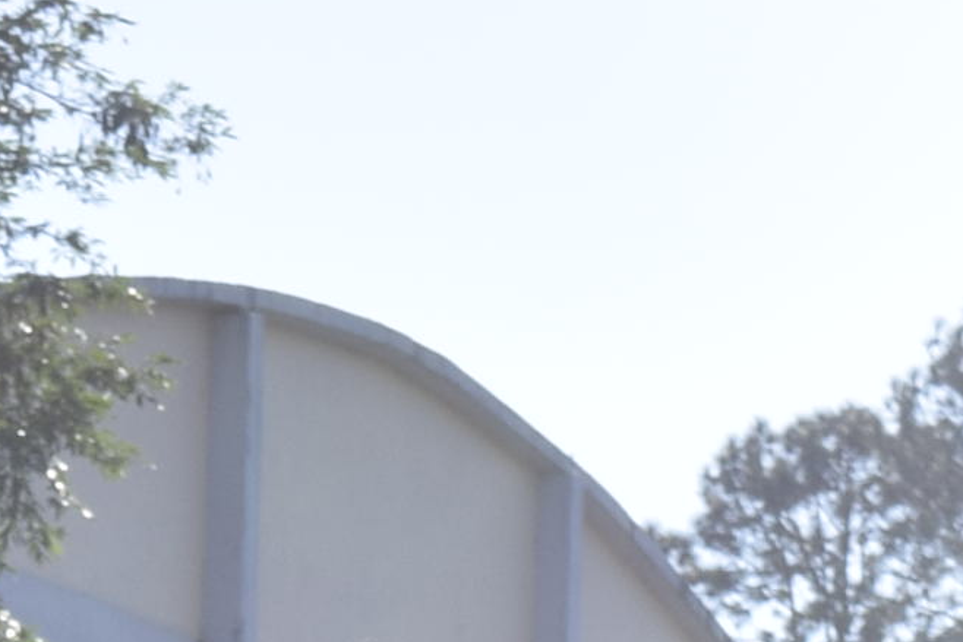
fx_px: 6860
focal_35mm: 256
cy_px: 1906
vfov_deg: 5.1
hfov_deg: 7.8
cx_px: -782
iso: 200
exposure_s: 1/400
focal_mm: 25
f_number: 9
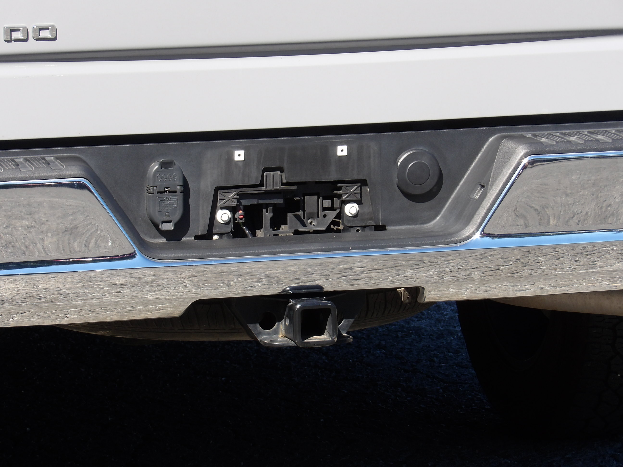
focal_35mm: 198
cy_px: 234
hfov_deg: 10.0
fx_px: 3563
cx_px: 312
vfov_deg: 7.5
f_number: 4.5
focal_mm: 35.6
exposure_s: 1/243
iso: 100
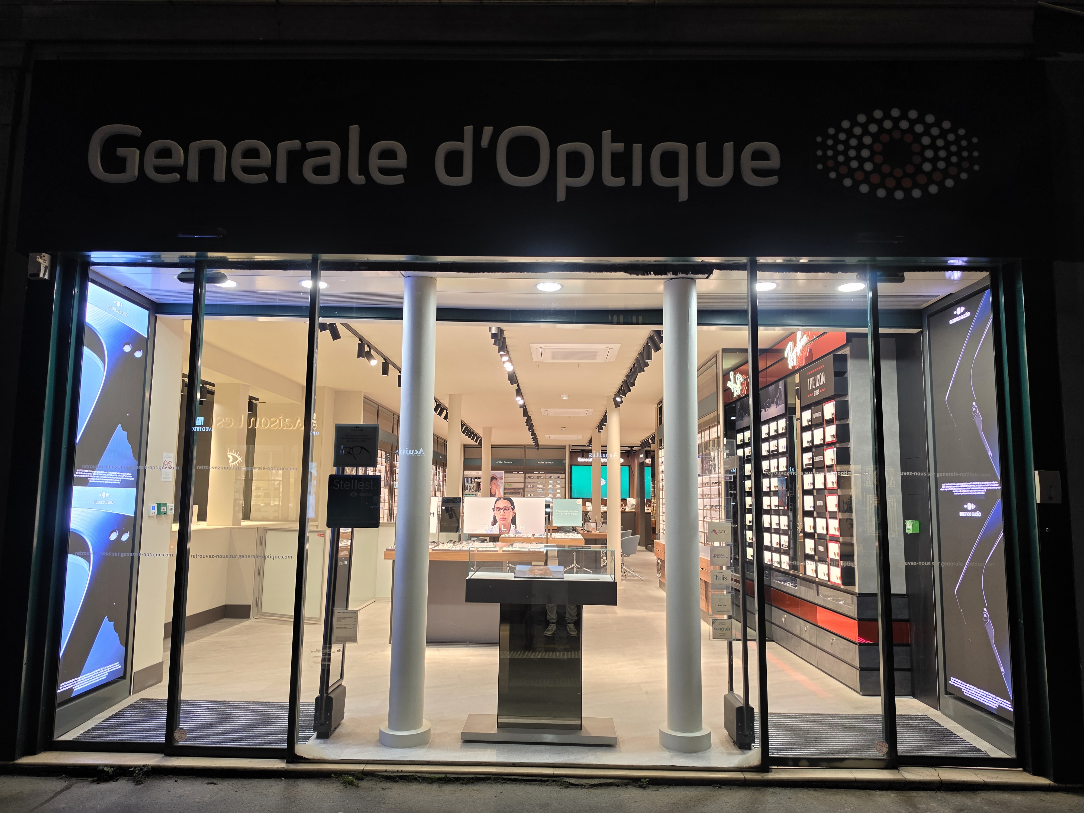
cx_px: 542
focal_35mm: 23
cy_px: 406
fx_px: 720
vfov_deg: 58.9
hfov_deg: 73.9
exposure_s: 1/53.3
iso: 40
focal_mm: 6.5
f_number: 1.4
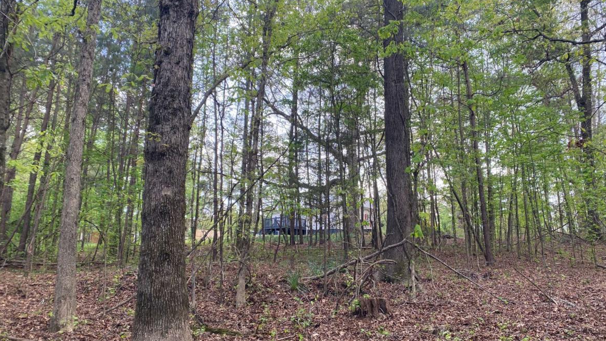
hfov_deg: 66.1
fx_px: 466
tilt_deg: +11.0
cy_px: 186
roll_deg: -1.1
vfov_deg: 40.1
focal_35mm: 29
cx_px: 307
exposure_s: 1/190
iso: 32
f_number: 1.8
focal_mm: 4.25
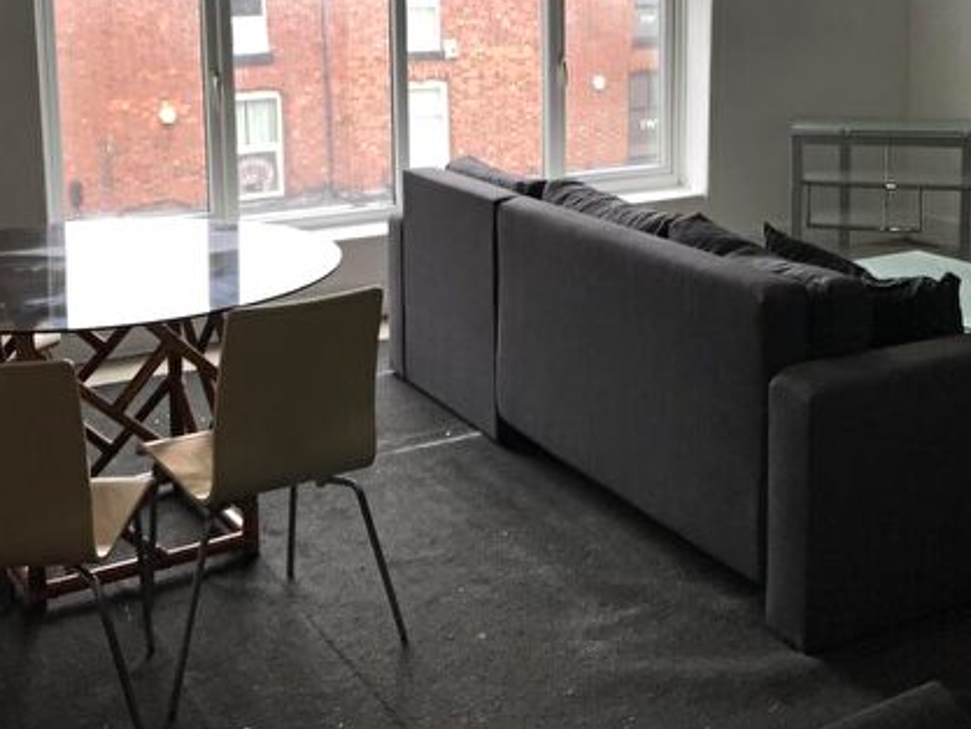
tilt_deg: -4.8
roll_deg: +0.0
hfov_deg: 40.4
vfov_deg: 30.1
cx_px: 522
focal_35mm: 47
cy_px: 134
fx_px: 1319
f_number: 1.8
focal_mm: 3.99
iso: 25
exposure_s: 1/50
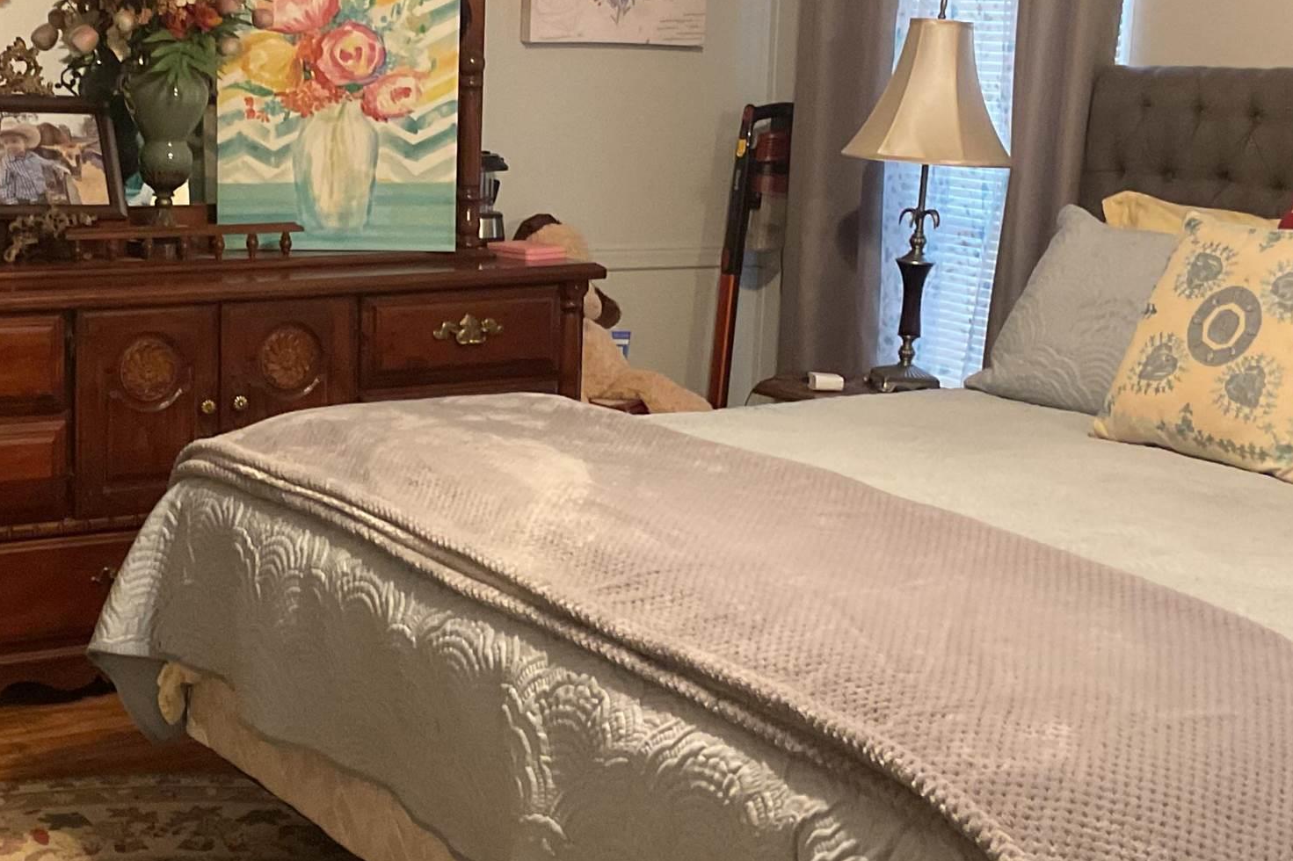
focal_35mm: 63
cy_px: 360
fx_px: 2262
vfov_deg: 21.5
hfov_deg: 31.7
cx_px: 433
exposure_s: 1/30
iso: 250
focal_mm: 3
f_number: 1.8
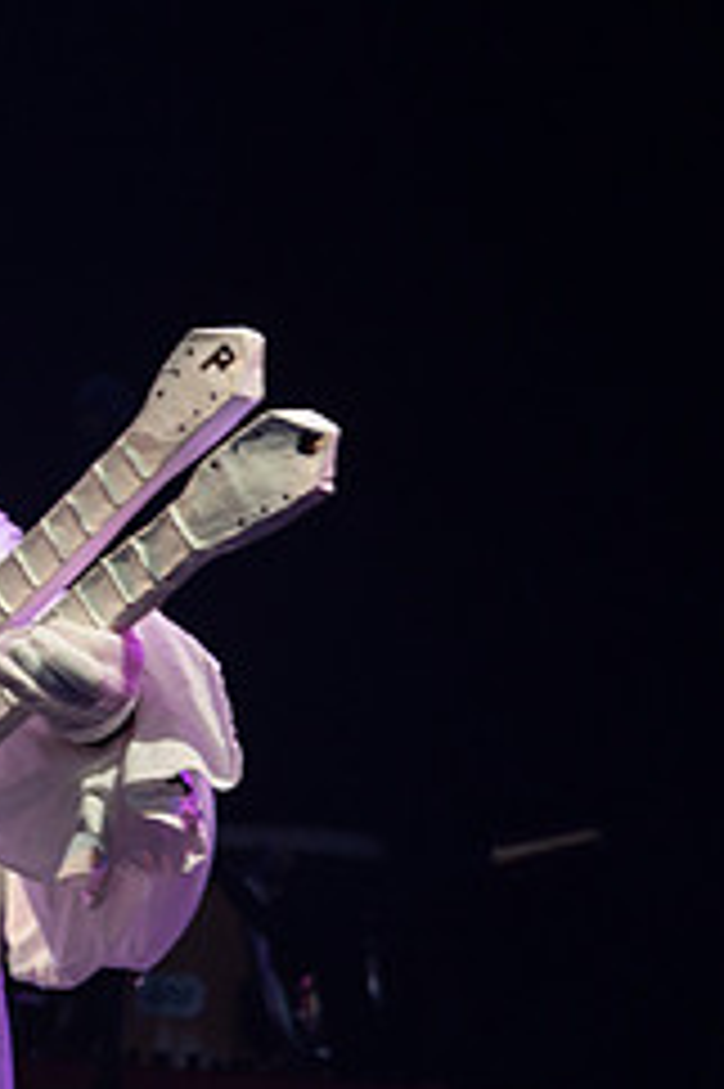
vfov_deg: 1.1
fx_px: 56065
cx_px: -179
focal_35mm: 1856
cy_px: 556
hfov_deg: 0.7
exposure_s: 1/500
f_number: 6.3
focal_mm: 600
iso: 1000
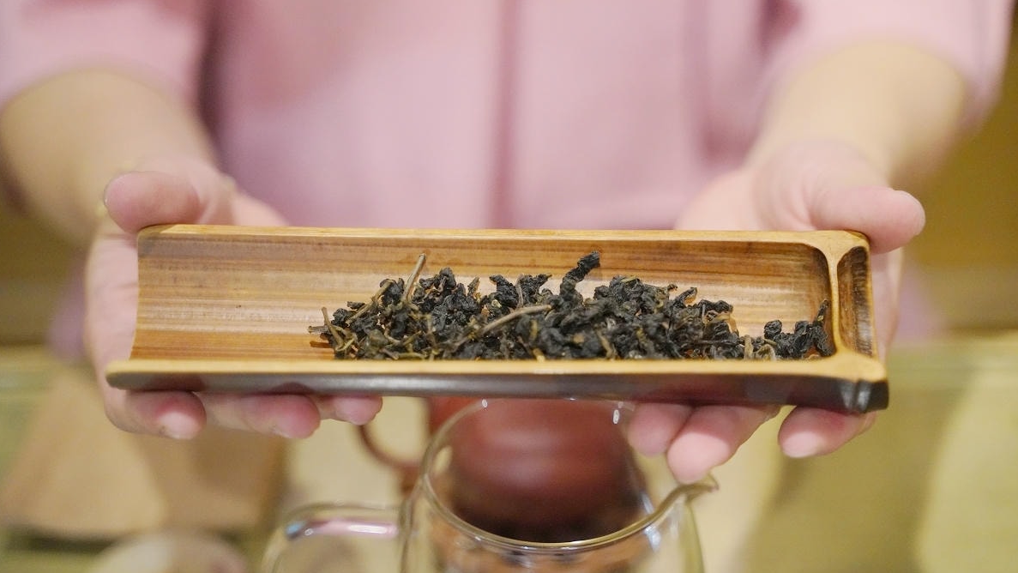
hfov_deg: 29.3
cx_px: 509
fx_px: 1944
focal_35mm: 72
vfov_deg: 16.8
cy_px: 260
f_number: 2.8
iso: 6400
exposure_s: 1/160
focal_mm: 68
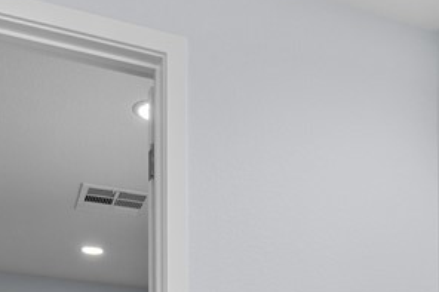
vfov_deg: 19.6
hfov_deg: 35.8
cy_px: 494
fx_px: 670
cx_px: 301
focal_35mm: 55
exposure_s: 1/6
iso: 400
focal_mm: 10
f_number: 8
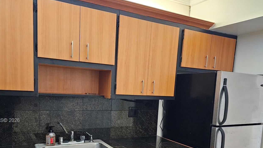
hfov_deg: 61.0
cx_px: 122
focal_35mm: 32
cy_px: 121
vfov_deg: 35.4
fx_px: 223
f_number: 1.7
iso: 800
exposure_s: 1/120
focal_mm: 6.3
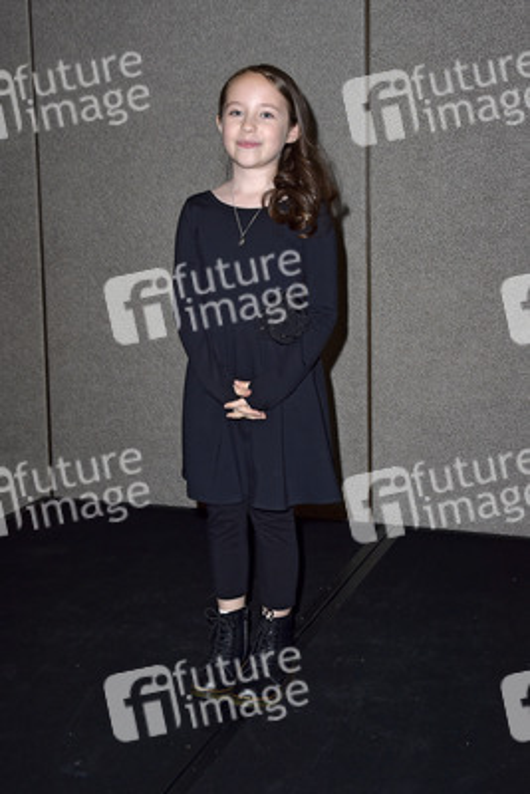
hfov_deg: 30.5
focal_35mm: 44
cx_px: 265
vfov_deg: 44.5
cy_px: 397
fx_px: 971
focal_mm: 44
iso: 500
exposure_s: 1/250
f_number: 6.3
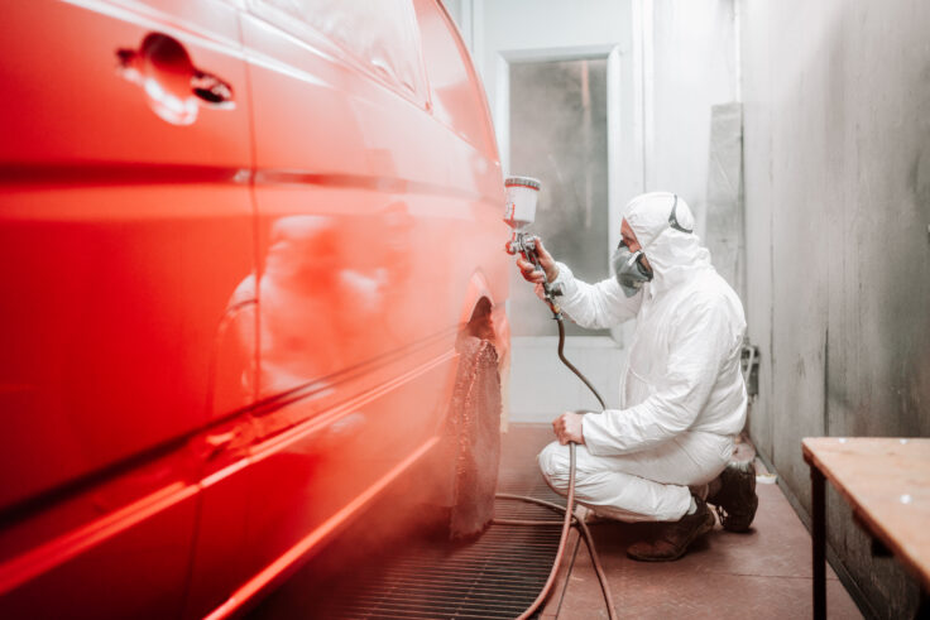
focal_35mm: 35
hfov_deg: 54.4
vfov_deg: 37.9
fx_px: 904
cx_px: 465
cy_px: 310
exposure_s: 1/320
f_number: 1.7
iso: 640
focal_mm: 35
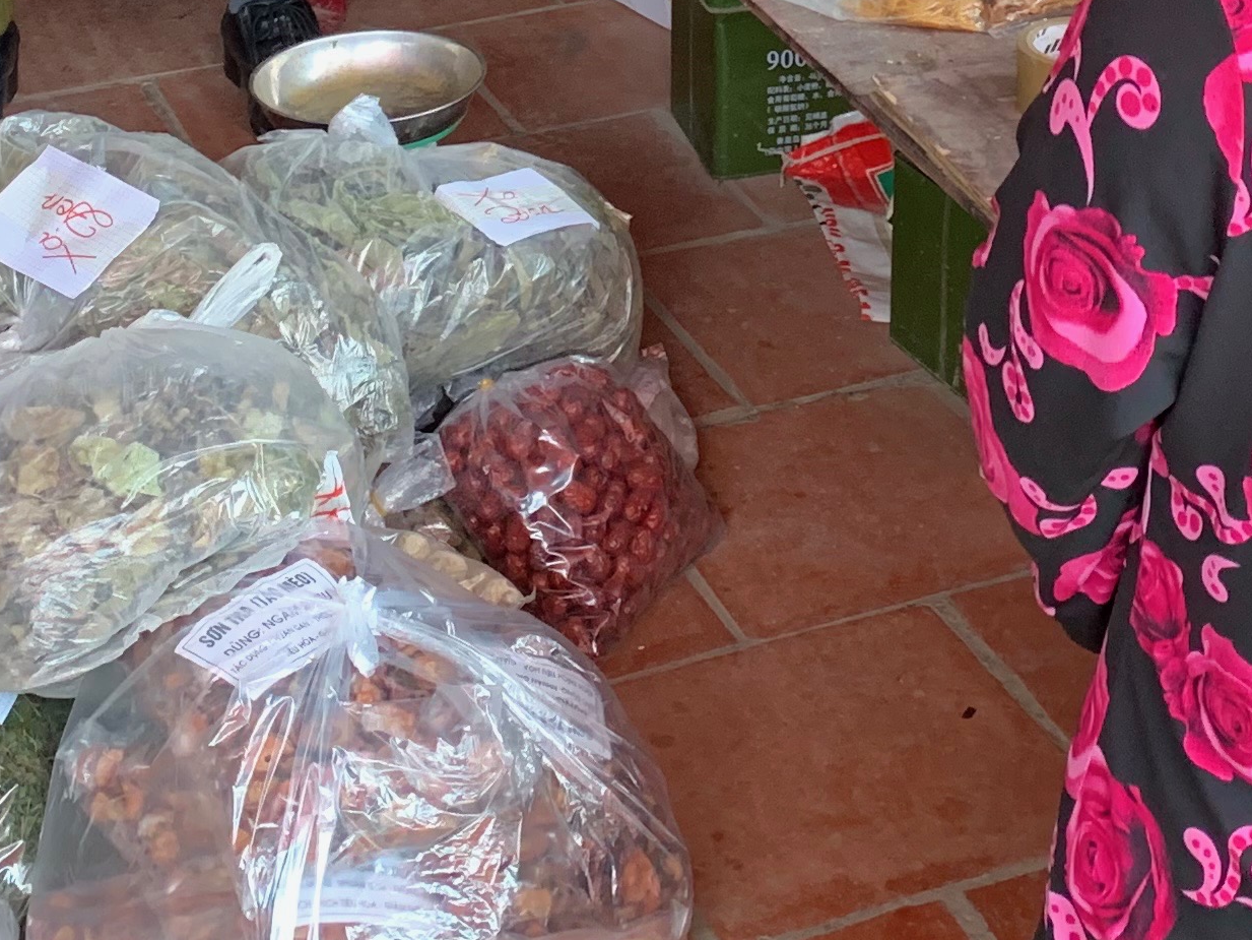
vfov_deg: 15.9
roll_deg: -1.5
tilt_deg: -11.3
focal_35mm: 85
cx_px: 907
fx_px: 3075
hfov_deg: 22.8
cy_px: -491
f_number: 1.8
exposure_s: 1/60
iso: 160
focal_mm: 4.25
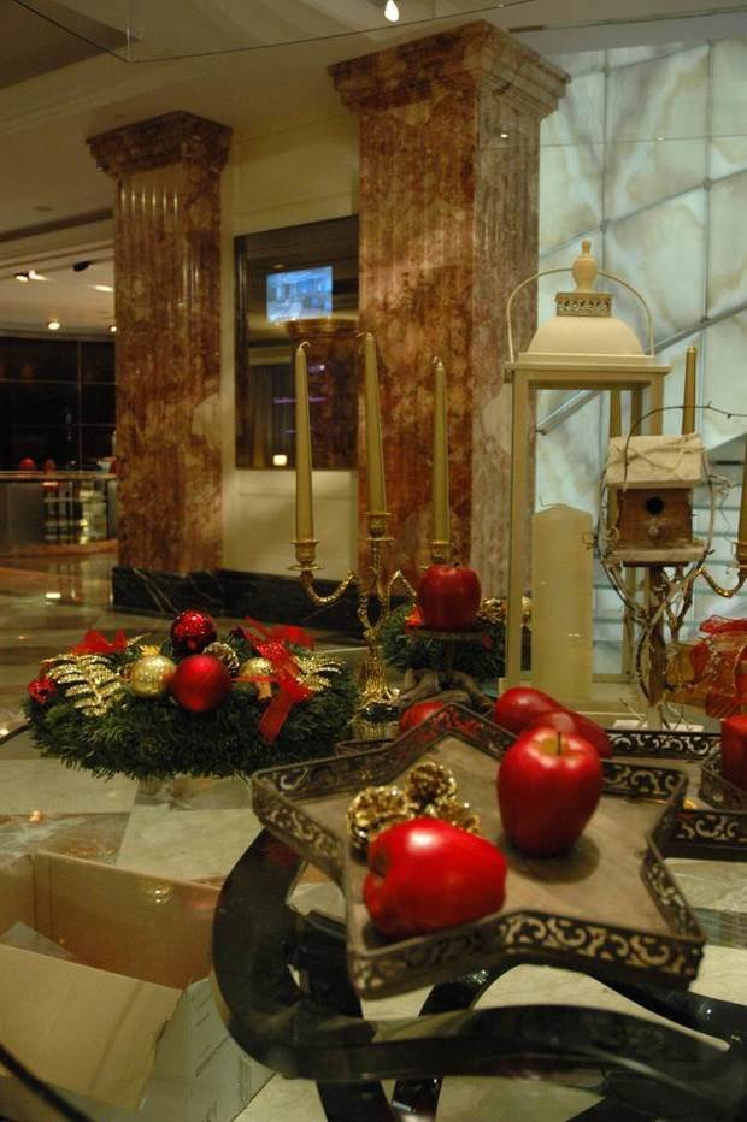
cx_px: 374
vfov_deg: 57.3
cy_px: 561
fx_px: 1029
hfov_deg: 39.9
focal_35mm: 33
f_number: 3.8
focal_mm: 22
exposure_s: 1/30
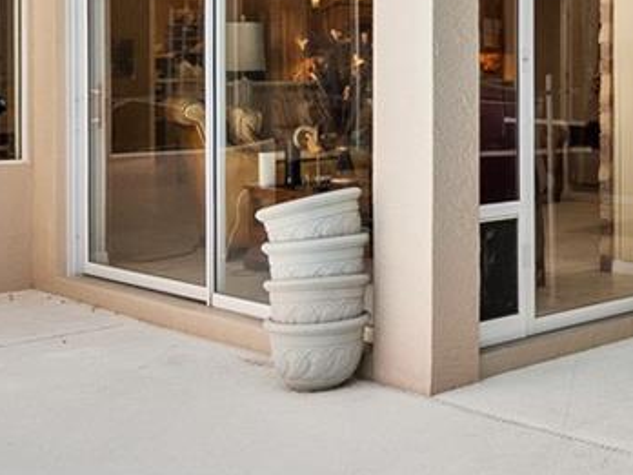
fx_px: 1134
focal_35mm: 62
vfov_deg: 23.2
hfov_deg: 26.7
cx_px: 808
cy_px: 69
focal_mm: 14
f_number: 8
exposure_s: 1/40
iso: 400
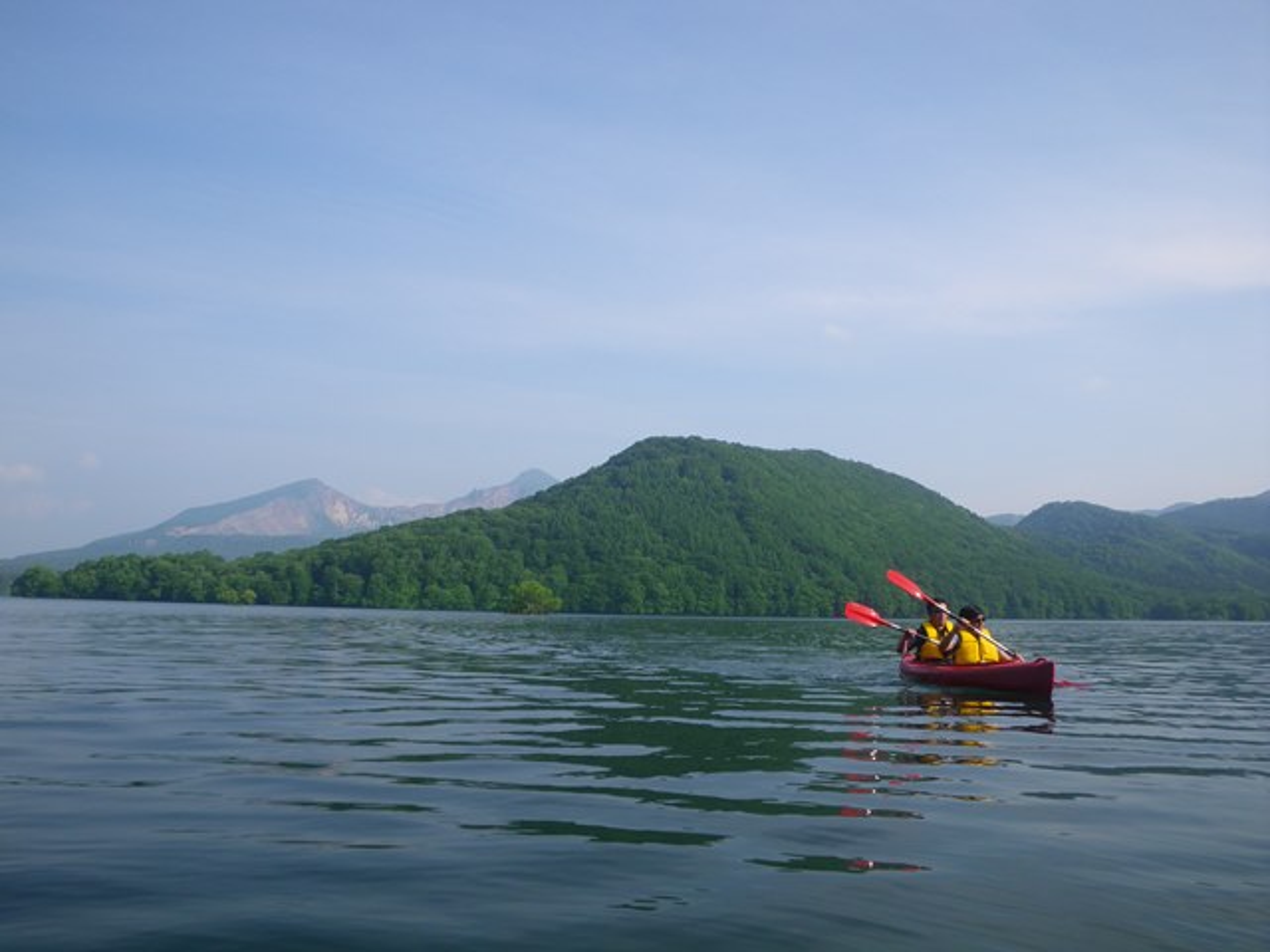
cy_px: 476
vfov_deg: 49.7
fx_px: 1027
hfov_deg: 63.4
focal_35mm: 28
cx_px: 635
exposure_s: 1/400
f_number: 4.2
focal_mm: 5
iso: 64
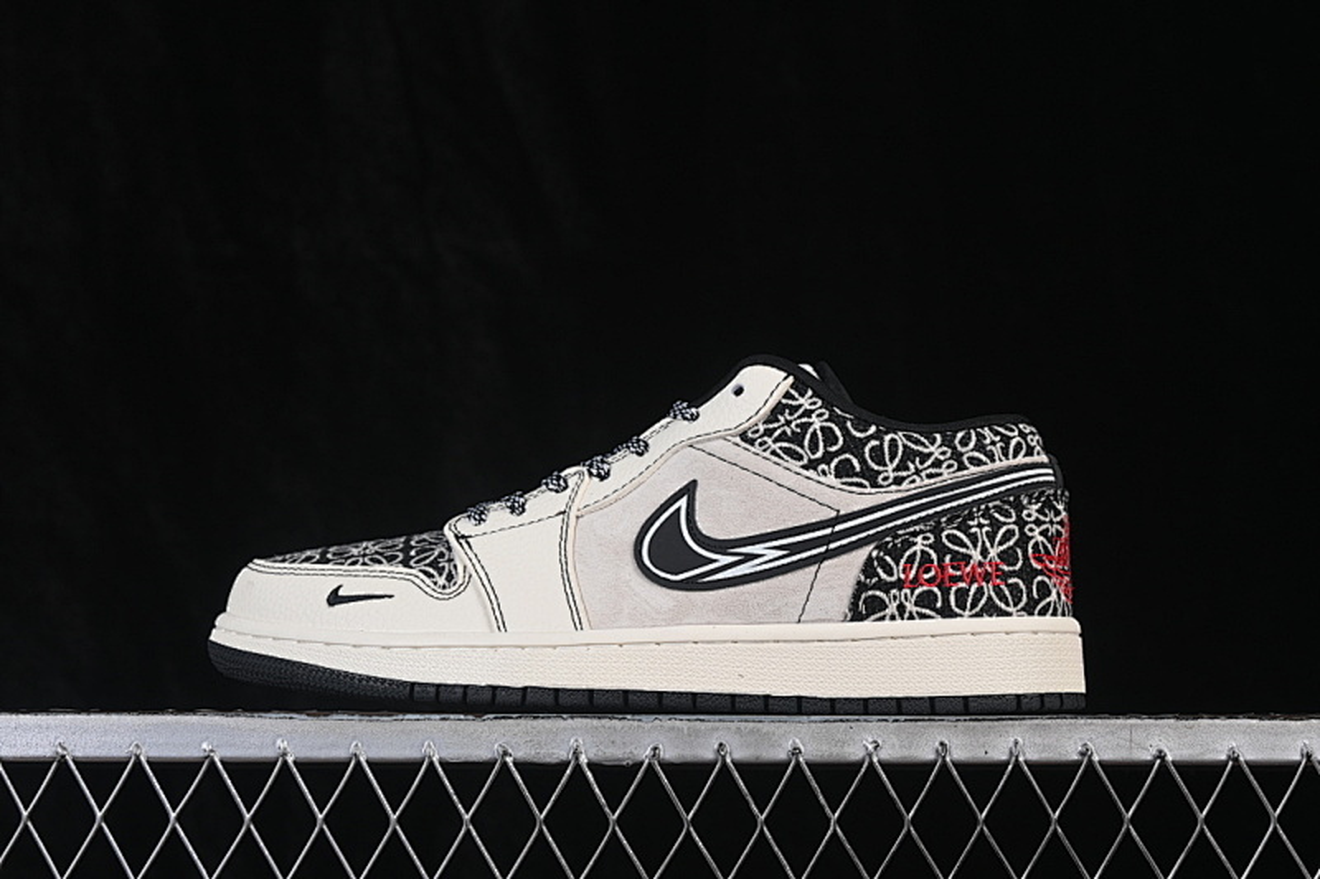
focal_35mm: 75
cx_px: 660
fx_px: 2749
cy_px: 440
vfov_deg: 18.2
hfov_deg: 27.0
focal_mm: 50
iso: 160
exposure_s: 1/80
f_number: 8
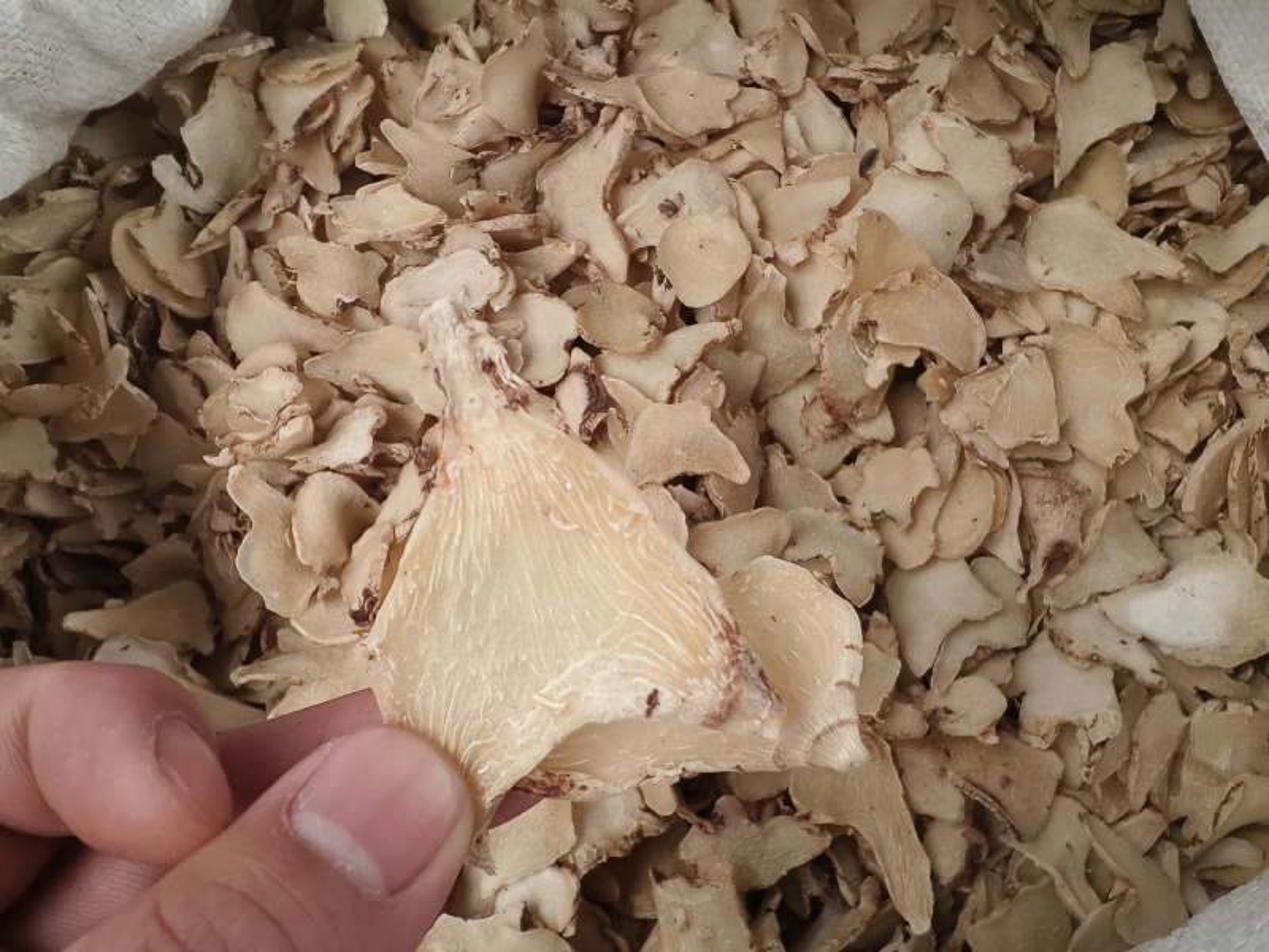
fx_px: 916
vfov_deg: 54.9
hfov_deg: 69.4
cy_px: 476
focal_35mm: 25
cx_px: 634
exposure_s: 1/100
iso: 658
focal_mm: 2.32
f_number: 2
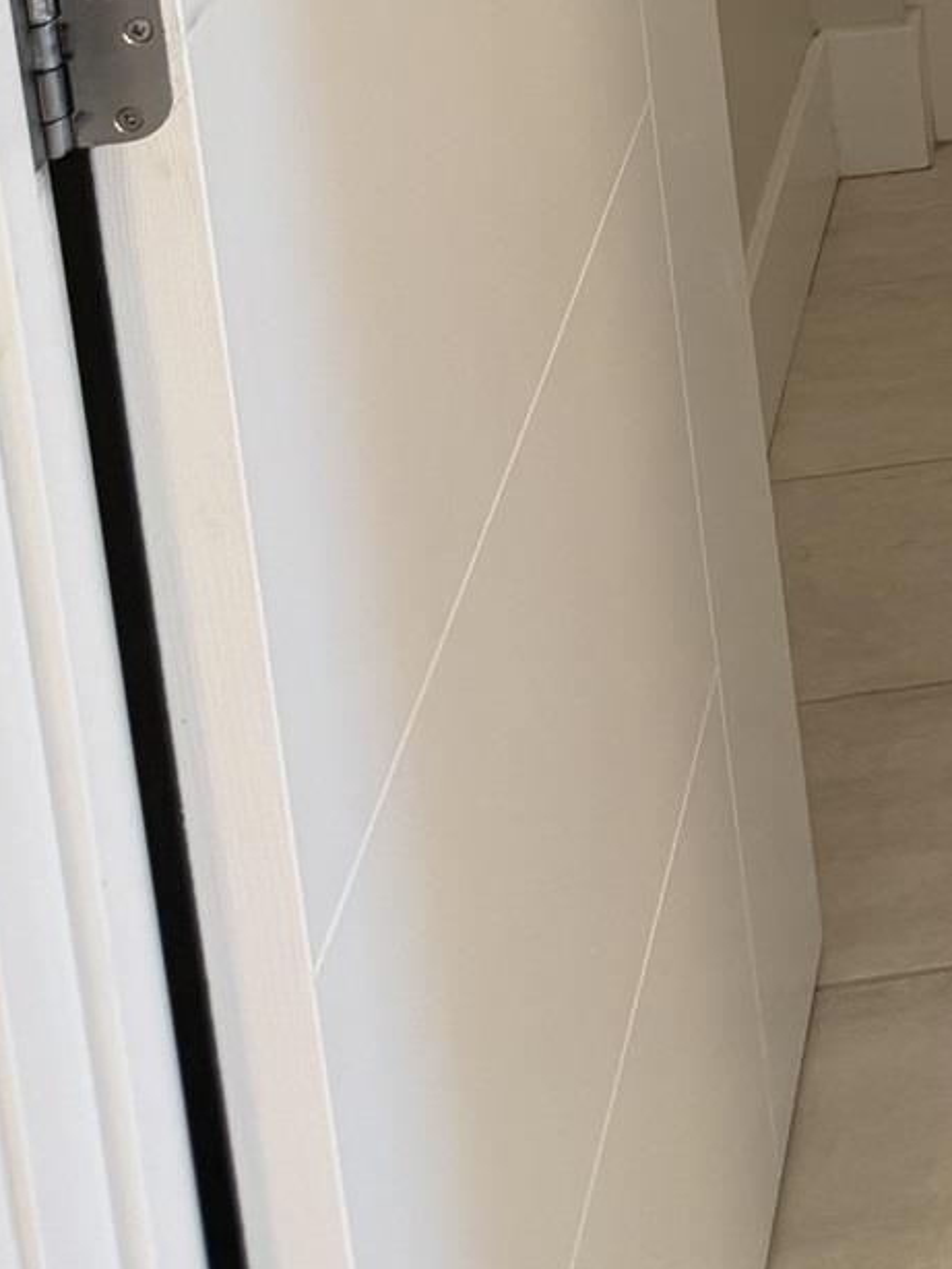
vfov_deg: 17.9
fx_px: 3298
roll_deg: +2.6
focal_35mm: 90
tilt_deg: -8.3
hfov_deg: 14.7
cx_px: 1631
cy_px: -942
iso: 125
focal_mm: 6.76
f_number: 1.78
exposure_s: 1/60
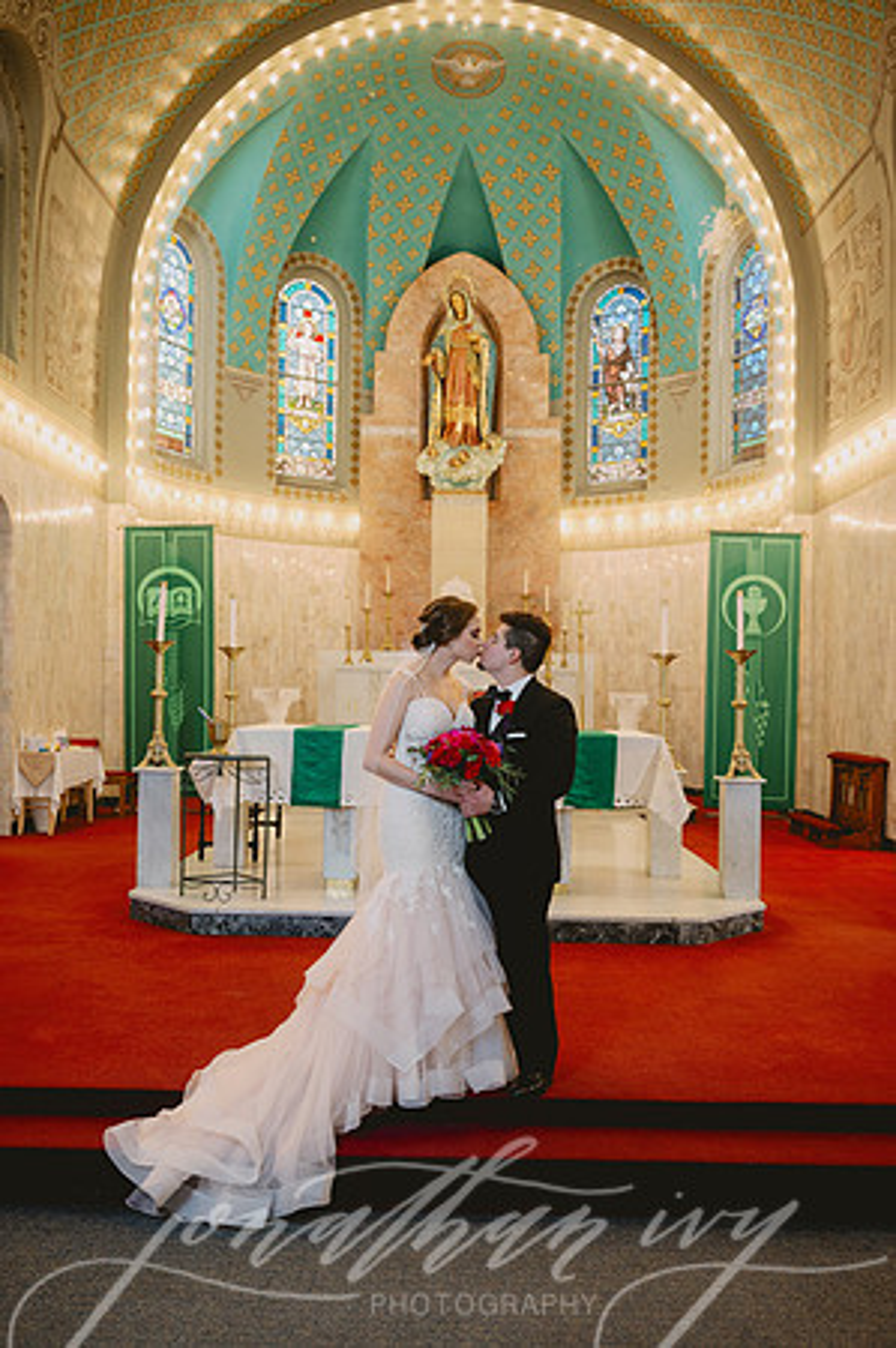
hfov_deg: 41.0
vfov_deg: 58.8
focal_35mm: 32
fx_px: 1197
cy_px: 674
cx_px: 448
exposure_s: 1/125
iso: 1000
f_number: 4
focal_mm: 32
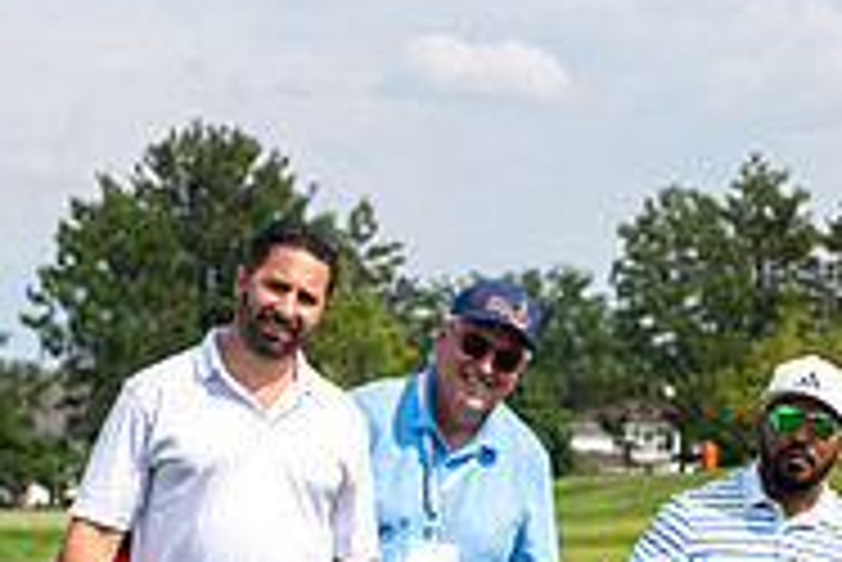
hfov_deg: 10.9
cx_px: 608
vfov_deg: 7.2
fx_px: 4424
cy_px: 773
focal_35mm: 189
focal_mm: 61
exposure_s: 1/1000
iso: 250
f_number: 6.3
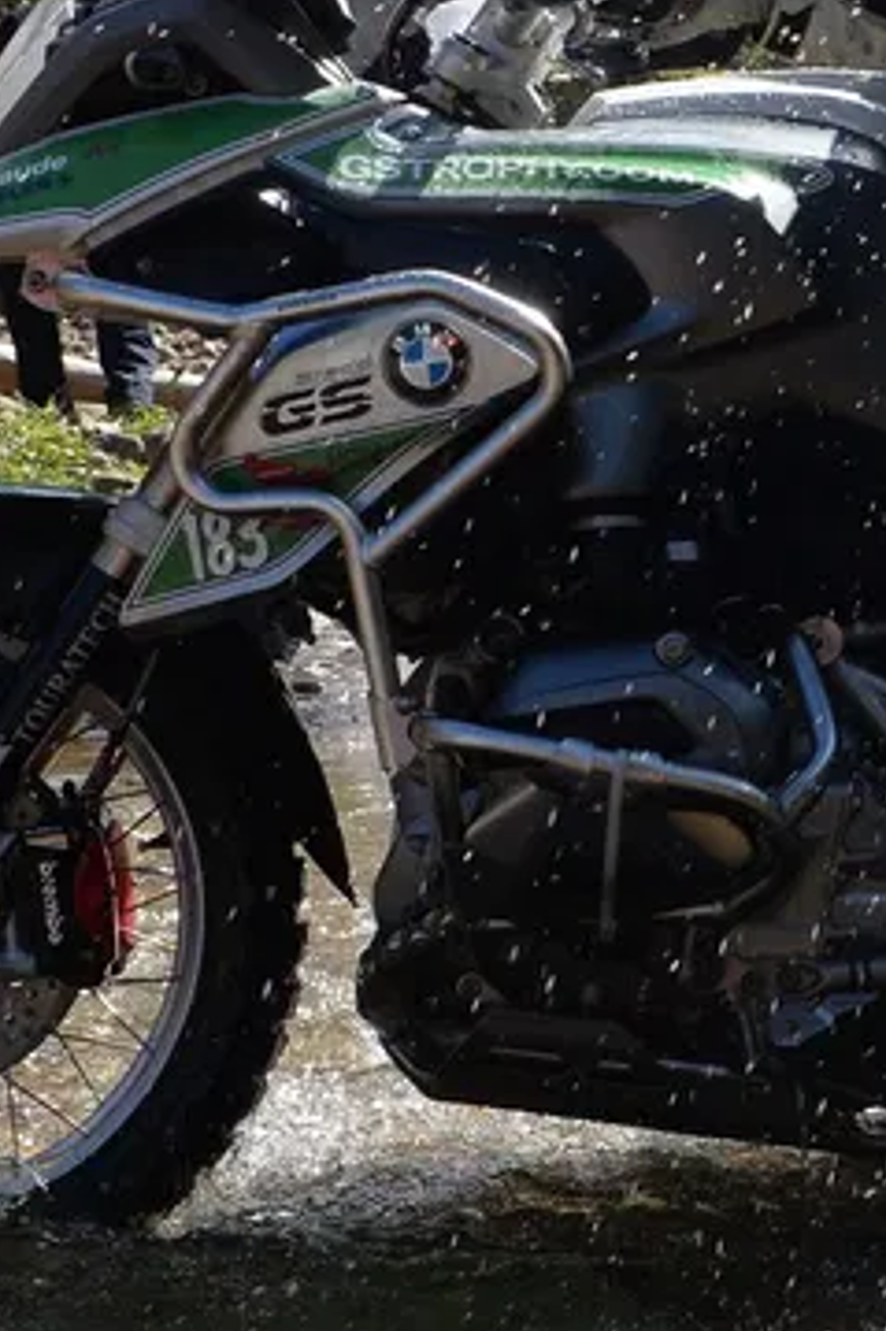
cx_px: 1260
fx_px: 5432
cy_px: 336
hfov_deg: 9.1
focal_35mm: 147
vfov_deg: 13.9
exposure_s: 1/500
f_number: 11
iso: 500
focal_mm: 44
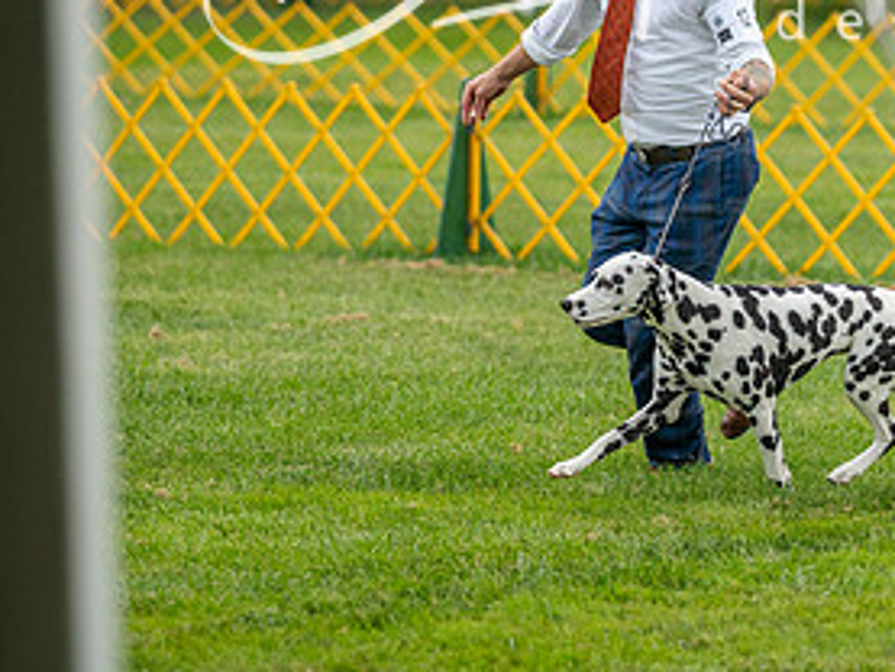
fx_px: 6880
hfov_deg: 7.4
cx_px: 672
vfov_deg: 5.6
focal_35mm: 266
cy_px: 121
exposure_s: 1/640
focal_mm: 132
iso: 640
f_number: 2.8
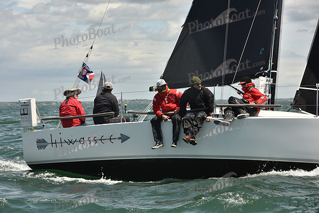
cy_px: 106
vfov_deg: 10.2
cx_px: 160
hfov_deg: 15.2
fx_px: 1196
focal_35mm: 135
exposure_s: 1/800
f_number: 10
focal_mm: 135
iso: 320
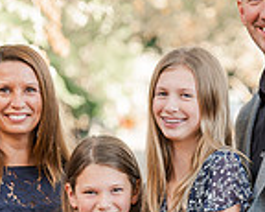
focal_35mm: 300
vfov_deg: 5.1
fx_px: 2351
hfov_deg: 6.5
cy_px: 240
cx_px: 132
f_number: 3.5
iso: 400
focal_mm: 102
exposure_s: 1/160
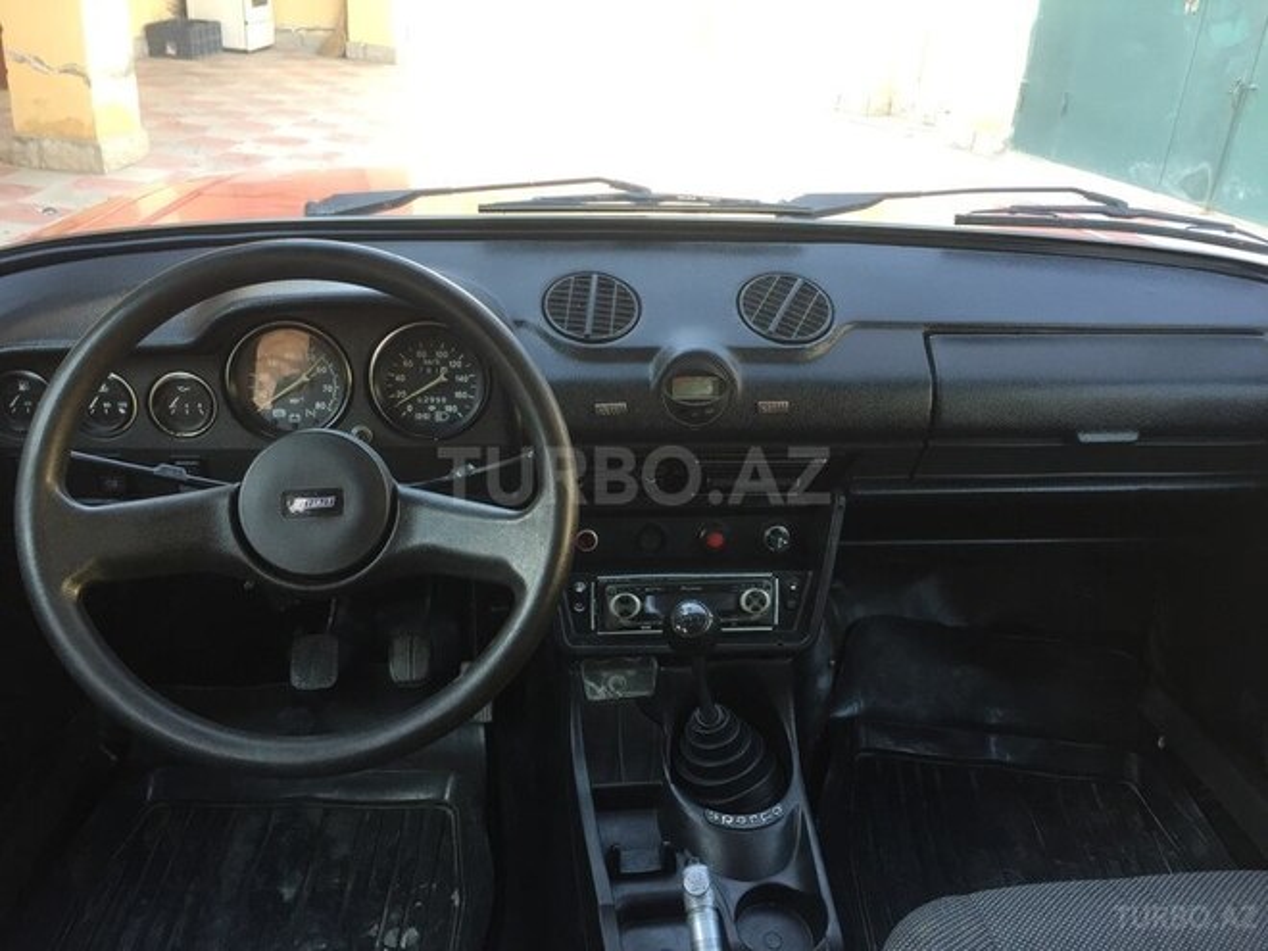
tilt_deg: -27.0
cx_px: 634
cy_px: 476
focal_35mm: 29
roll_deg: -4.7
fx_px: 1062
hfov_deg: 61.7
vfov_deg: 48.2
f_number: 2.2
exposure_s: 1/100
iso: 50
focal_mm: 4.15
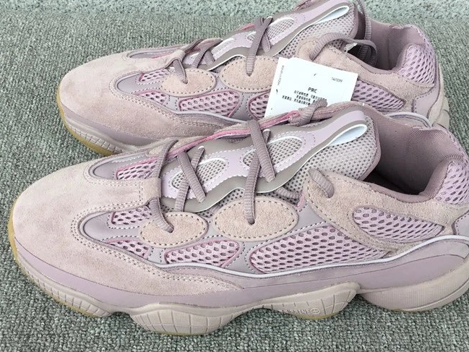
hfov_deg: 43.8
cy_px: 172
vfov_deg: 33.6
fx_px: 583
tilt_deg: -46.7
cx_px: 243
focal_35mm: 43
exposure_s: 1/199
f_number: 2.4
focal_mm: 3.3
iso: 25
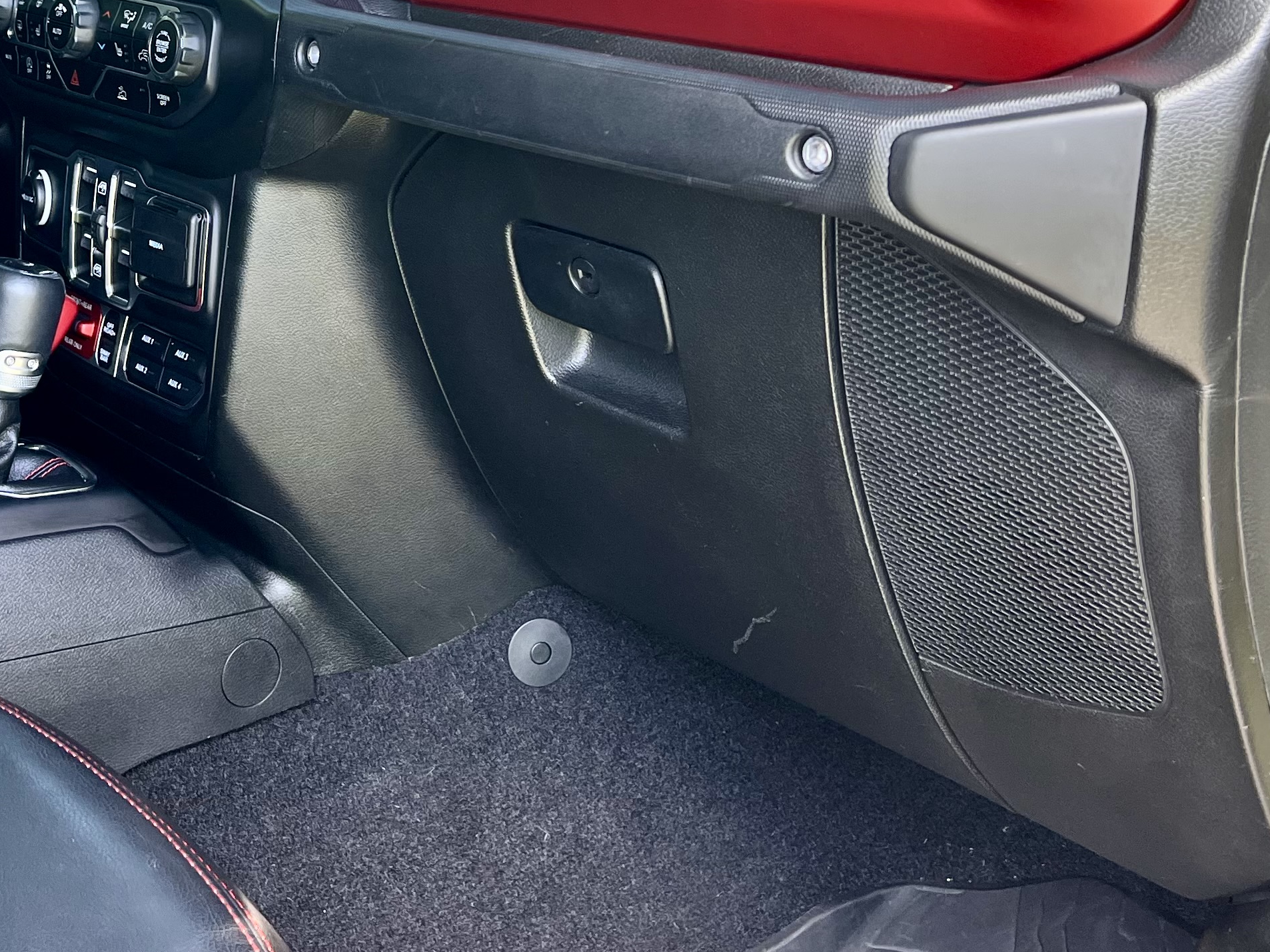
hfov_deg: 33.8
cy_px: 101
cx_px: 241
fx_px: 2018
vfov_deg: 25.7
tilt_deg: -8.7
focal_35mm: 55
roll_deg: -0.8
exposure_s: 1/121
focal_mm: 5.7
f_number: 1.5
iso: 64
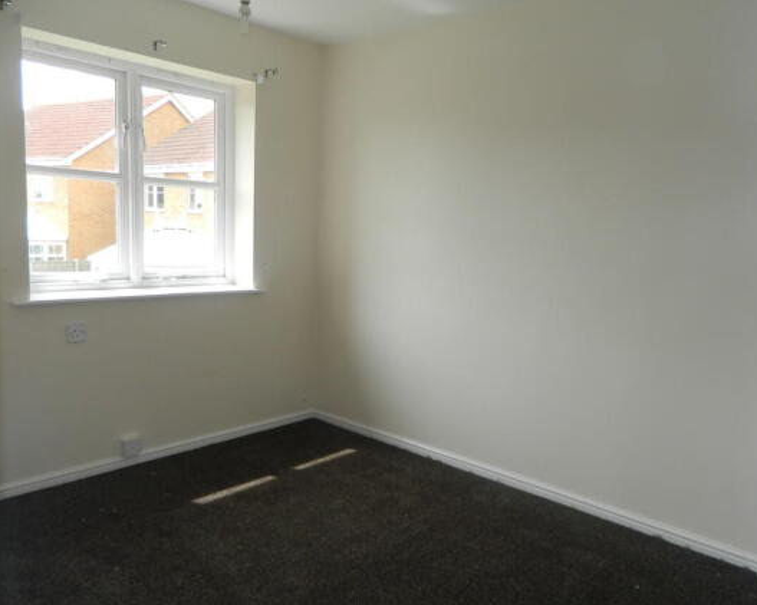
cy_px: 313
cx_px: 414
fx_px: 605
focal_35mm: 27
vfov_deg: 53.1
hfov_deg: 64.0
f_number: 3.1
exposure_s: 1/100
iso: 80
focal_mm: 4.5
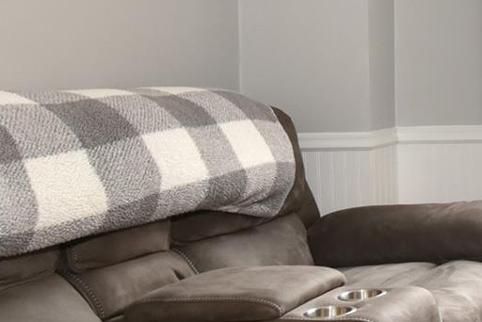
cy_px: 51
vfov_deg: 20.9
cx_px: 715
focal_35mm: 64
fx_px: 857
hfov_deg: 24.6
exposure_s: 1/80
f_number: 8
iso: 1600
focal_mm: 16
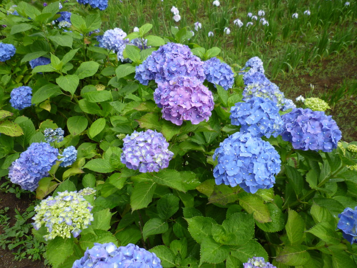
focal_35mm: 25
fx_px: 258
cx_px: 178
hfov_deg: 69.4
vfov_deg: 54.9
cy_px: 134
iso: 80
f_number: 2.8
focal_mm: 4.4
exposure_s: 1/640
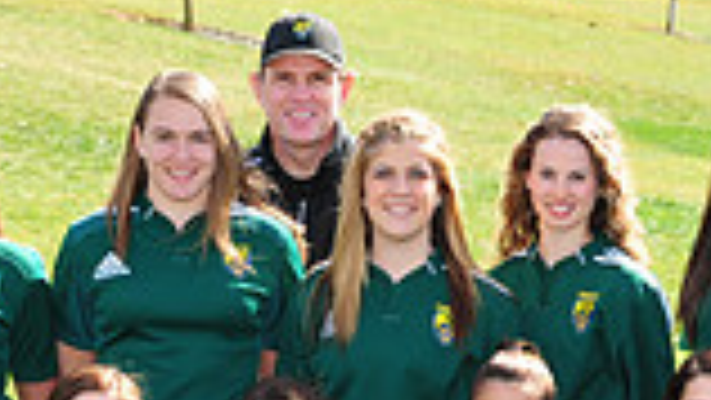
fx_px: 5073
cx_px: 234
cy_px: 589
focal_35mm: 269
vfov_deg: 4.5
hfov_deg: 8.0
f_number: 7.1
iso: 200
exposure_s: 1/160
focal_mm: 70
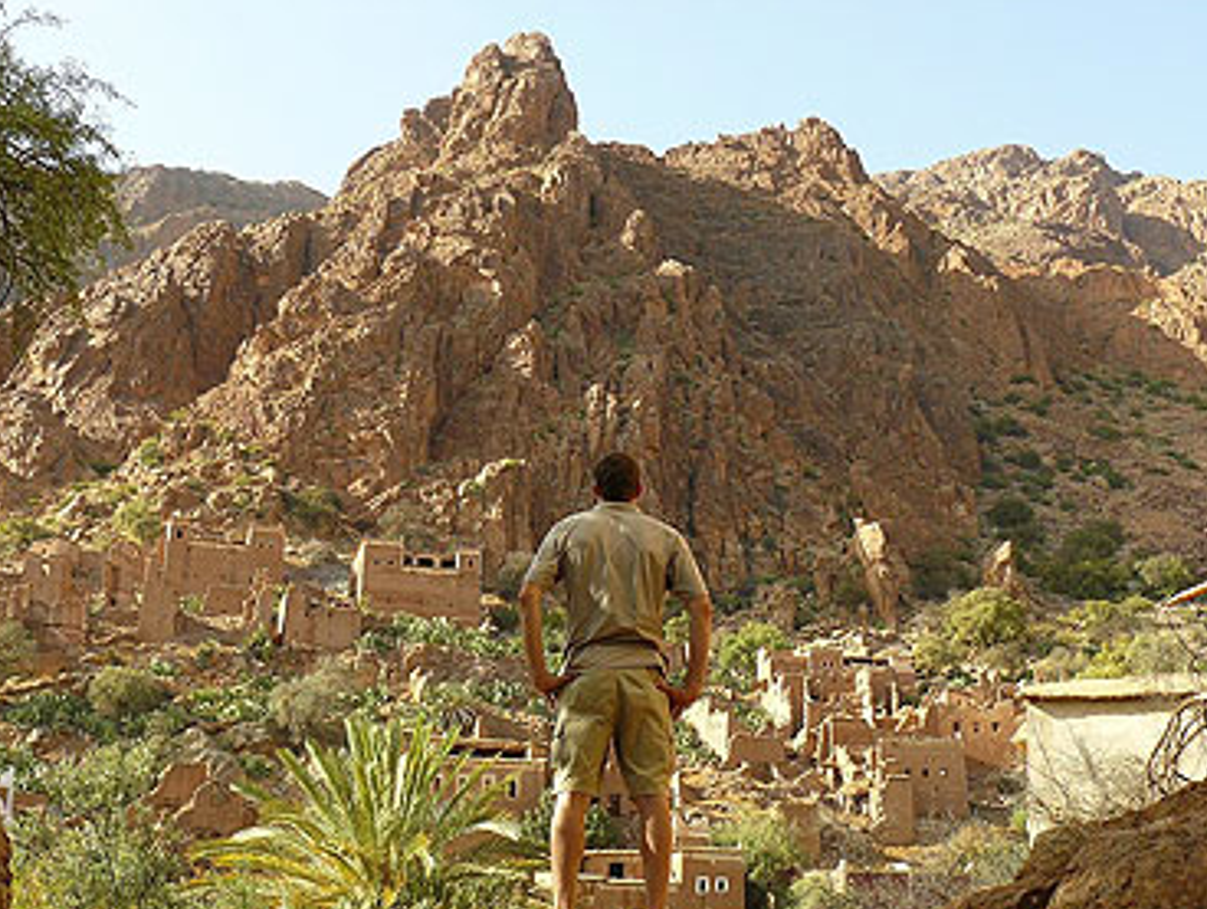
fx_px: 1536
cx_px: 561
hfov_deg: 42.9
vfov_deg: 32.9
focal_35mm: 44
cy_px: 541
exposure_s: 1/200
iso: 100
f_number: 4
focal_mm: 6
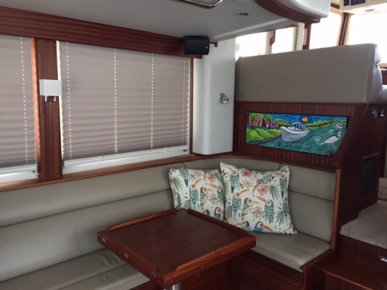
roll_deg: -1.8
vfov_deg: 48.2
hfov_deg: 61.7
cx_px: 194
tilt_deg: -7.7
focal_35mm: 29
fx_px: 324
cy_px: 145
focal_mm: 4.15
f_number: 2.2
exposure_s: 1/30
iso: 200
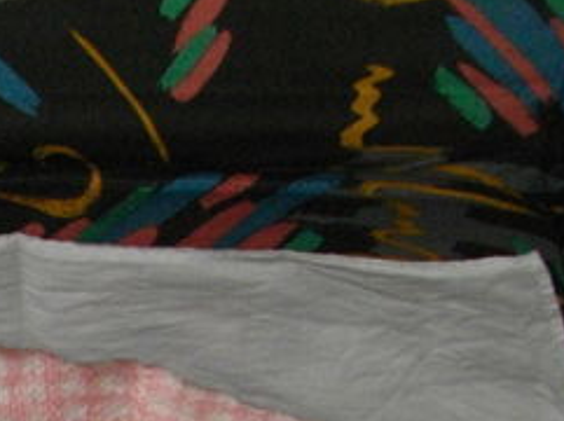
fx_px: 2164
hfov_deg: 14.0
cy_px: 870
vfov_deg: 10.2
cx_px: -264
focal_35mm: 133
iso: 200
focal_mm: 5.7
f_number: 2.9
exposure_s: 1/50
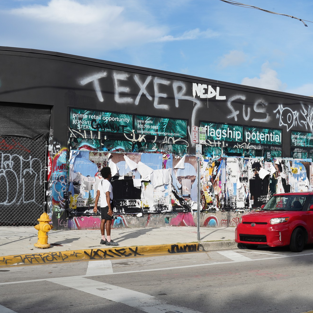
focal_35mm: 53
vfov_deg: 32.2
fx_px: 542
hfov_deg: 31.8
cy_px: 154
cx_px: 218
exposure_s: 1/100
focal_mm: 41
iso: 200
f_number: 20
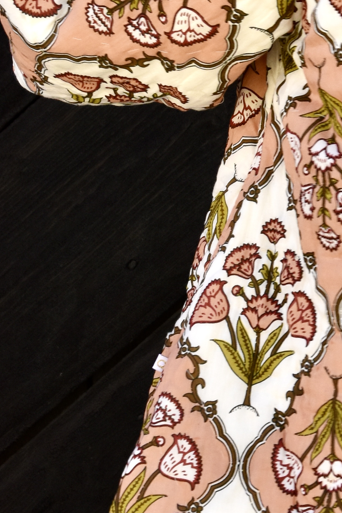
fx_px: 3277
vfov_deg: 8.9
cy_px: 61
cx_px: 539
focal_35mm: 230
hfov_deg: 5.9
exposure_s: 1/500
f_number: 8
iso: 640
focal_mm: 48
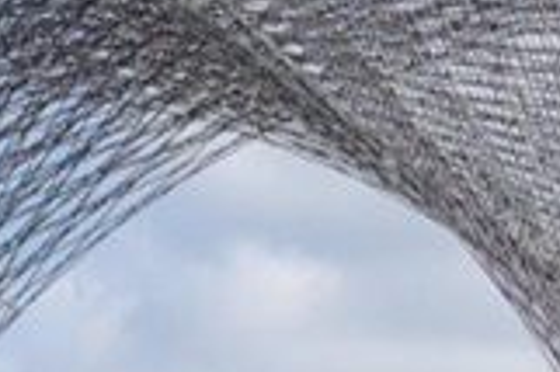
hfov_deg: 11.2
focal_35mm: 179
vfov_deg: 7.6
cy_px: 509
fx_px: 2782
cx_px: -153
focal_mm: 36
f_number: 2.8
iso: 100
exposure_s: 1/2500
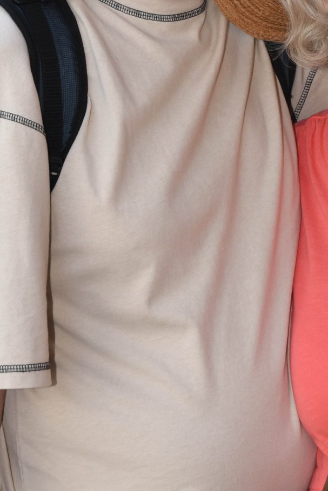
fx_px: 2213
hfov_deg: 8.4
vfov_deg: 12.6
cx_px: 301
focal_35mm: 162
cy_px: 89
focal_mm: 48
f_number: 6.3
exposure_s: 1/320
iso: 500
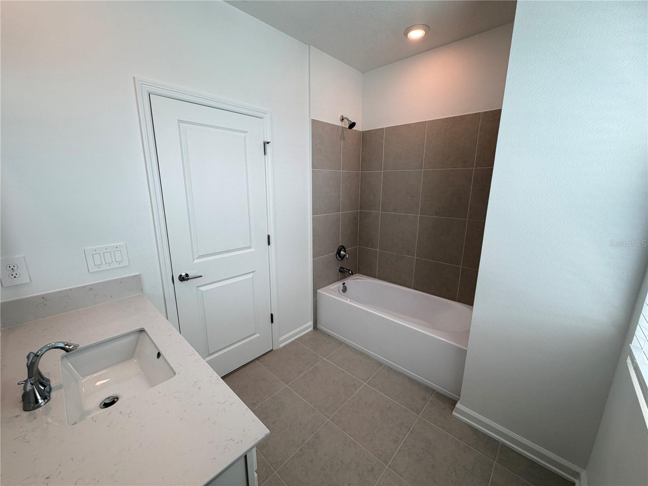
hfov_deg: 102.1
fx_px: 262
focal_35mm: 14
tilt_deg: -12.2
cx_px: 324
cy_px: 243
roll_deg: +0.0
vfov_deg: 85.7
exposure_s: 1/120
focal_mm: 2.22
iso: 64
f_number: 2.2
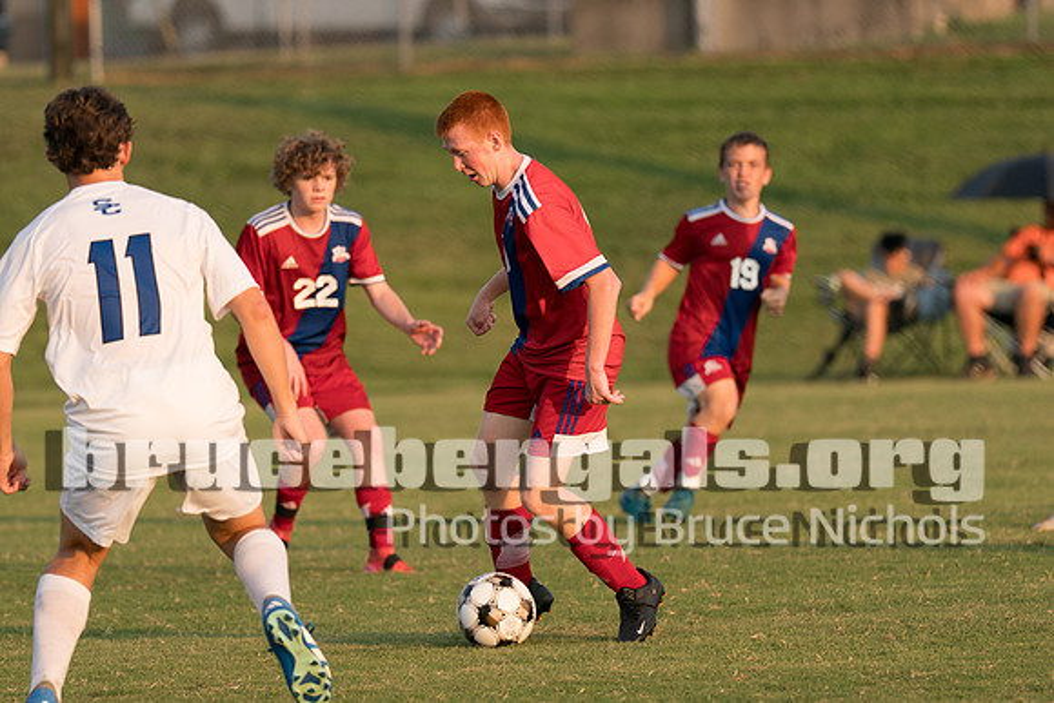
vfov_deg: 3.4
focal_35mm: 399
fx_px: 11693
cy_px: 339
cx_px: 542
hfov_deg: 5.2
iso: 200
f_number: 2.8
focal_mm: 200
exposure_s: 1/1250
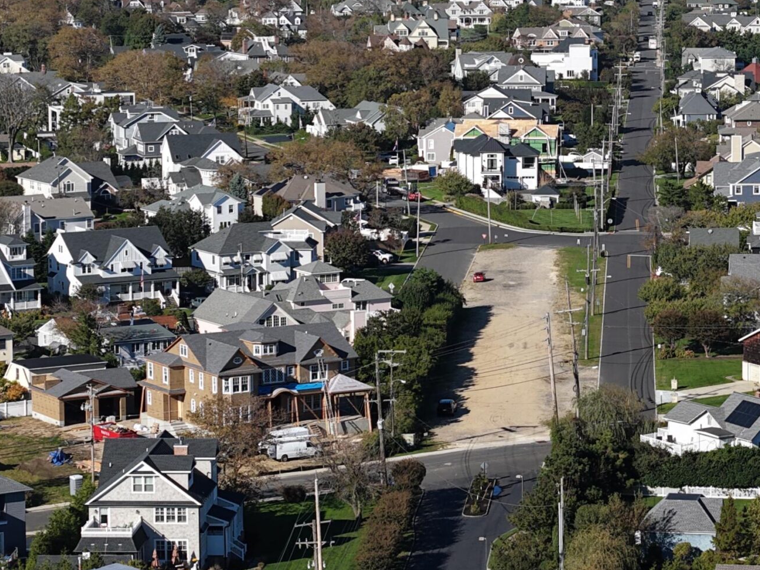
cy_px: 114
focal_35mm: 138
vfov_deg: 10.7
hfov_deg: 14.2
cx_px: 682
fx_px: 3030
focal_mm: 19.35
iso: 160
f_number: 2.8
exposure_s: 1/2000
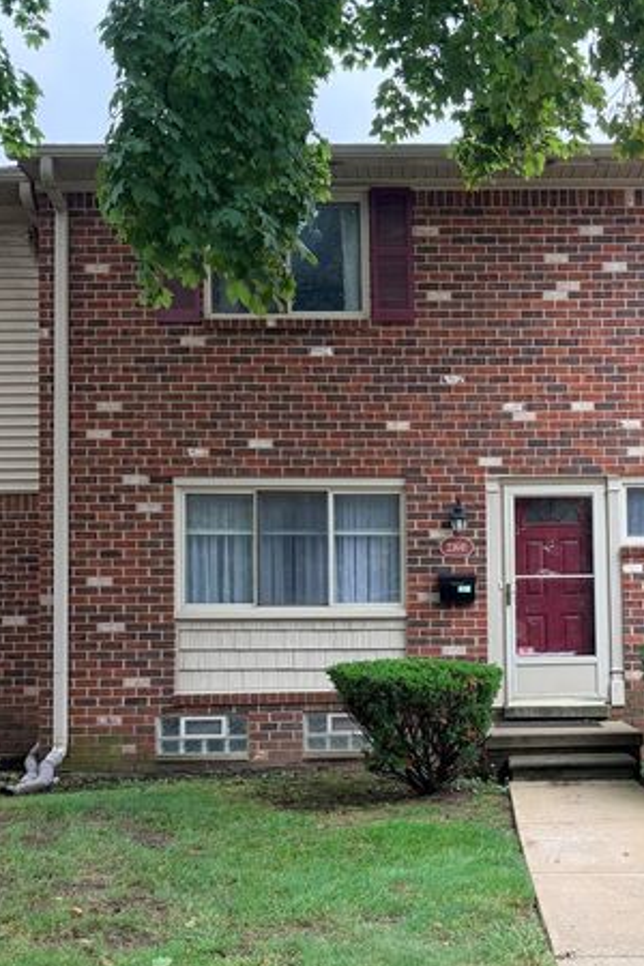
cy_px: 617
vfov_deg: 51.2
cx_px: 496
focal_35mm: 37
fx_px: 993
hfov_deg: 35.0
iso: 100
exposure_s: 1/393
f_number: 1.78
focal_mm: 6.76
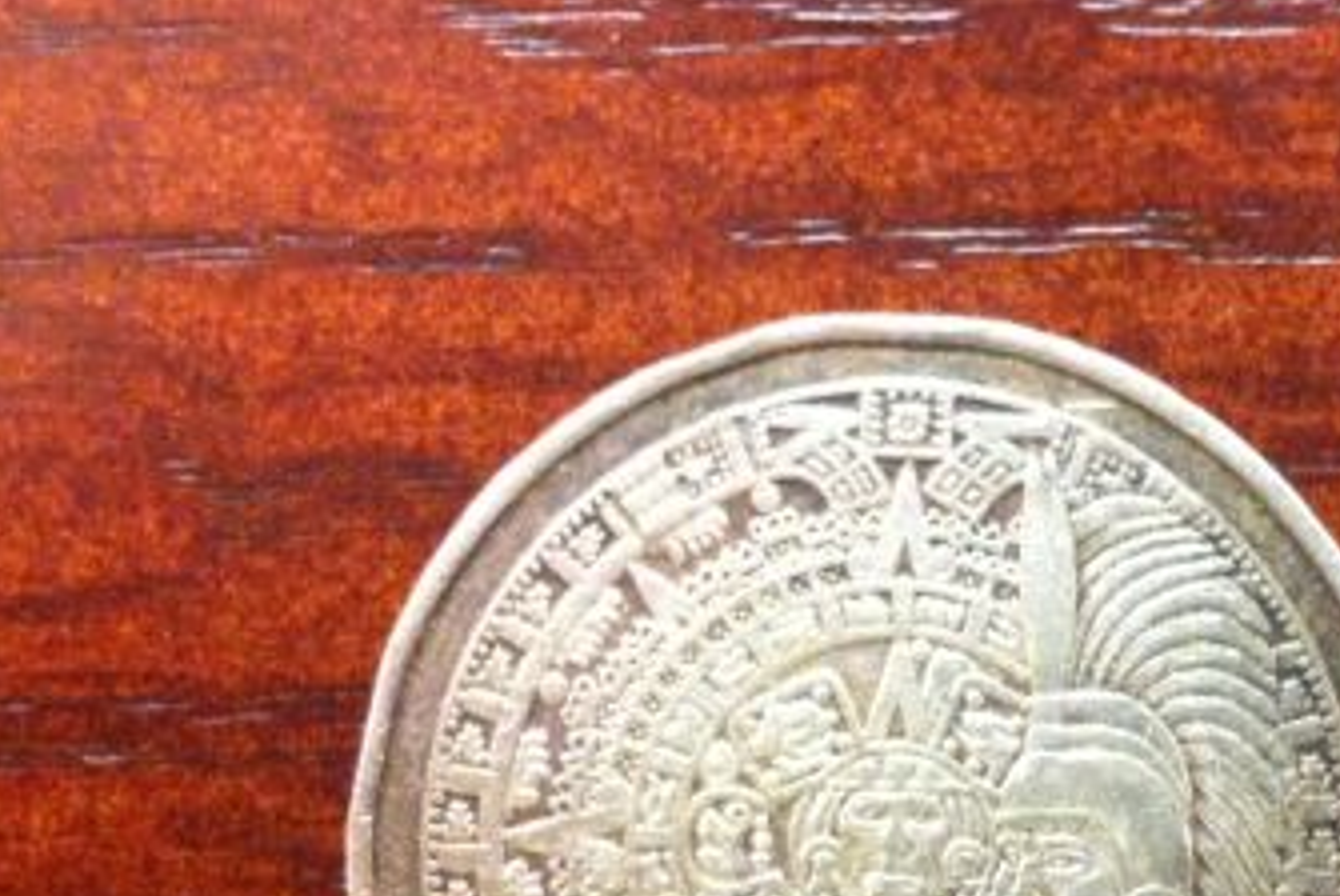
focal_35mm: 65
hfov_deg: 30.4
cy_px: 760
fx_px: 2421
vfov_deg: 20.6
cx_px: 996
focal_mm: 3.85
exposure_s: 1/15
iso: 640
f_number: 2.8
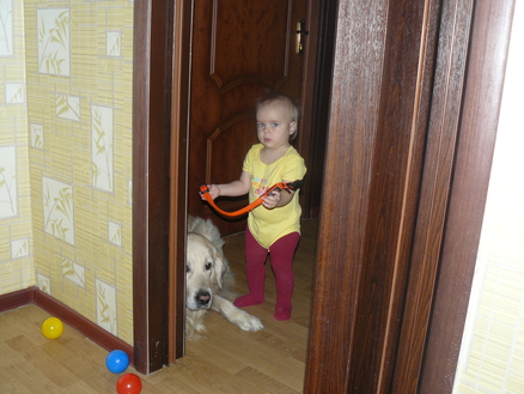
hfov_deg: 50.1
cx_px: 260
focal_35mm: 37
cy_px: 195
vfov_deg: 38.7
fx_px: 560
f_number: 2.8
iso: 100
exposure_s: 1/30
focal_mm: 6
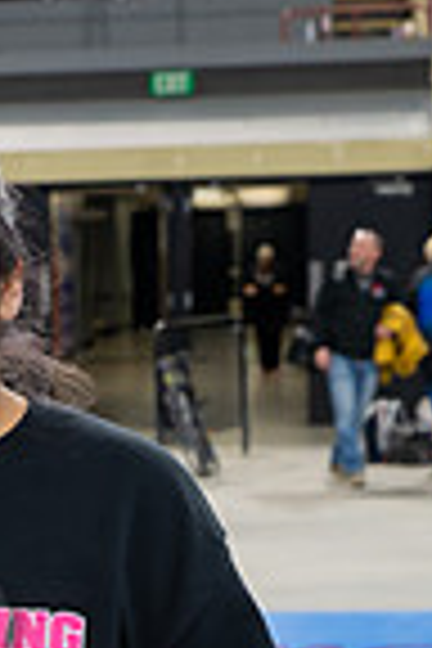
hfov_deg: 8.4
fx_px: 2916
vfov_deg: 12.5
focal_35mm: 162
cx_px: -54
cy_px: 648
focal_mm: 52
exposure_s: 1/160
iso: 1600
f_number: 6.3
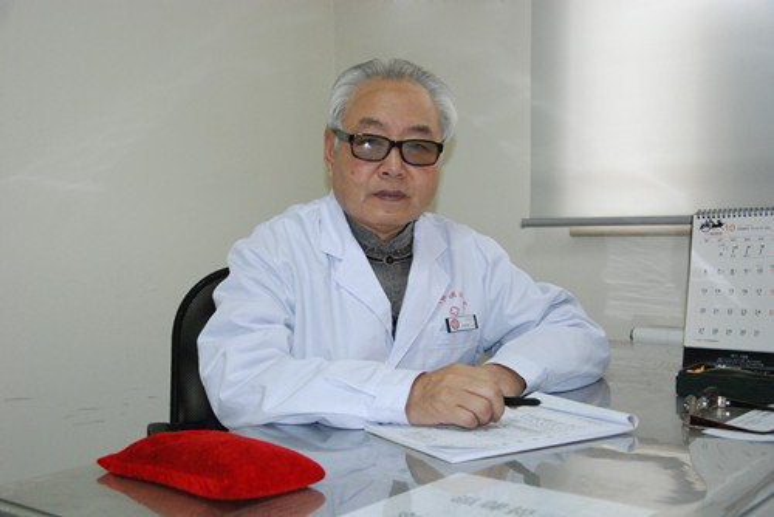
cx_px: 387
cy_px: 258
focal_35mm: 45
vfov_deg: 29.9
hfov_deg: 43.6
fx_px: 968
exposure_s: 1/80
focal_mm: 30
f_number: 5.6
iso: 1600
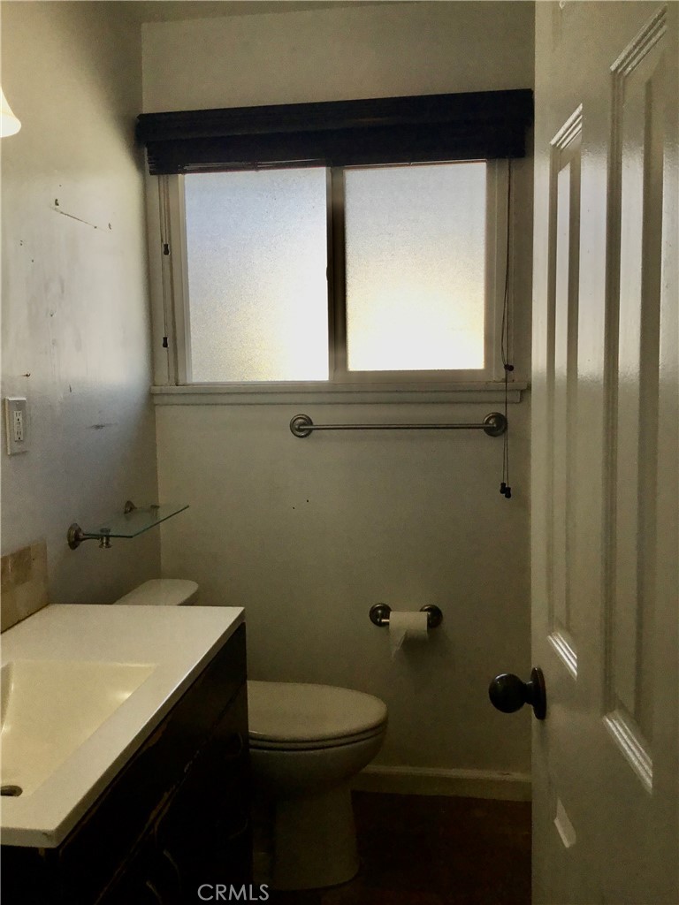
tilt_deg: -4.5
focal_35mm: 31
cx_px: 340
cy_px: 452
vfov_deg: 58.4
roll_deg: +2.1
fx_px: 811
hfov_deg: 45.4
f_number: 2.4
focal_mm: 3.3
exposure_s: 1/253
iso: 25
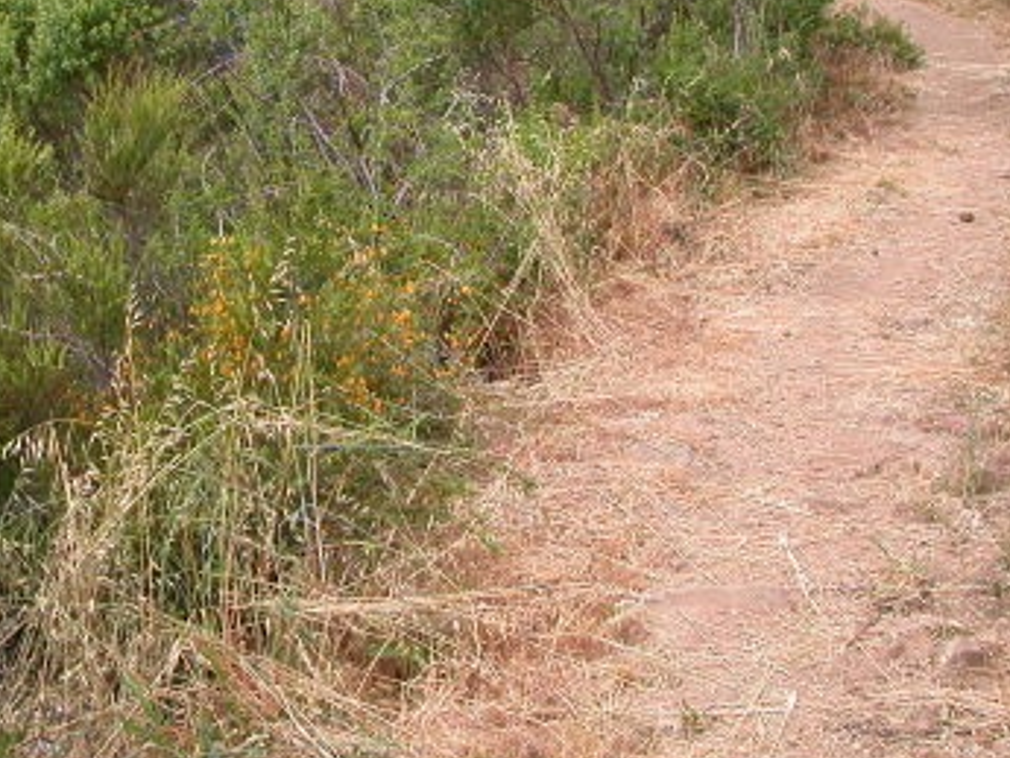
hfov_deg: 30.1
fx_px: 1839
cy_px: 234
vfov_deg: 23.2
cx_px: 225
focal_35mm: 63
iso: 100
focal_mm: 8.9
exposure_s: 1/167
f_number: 5
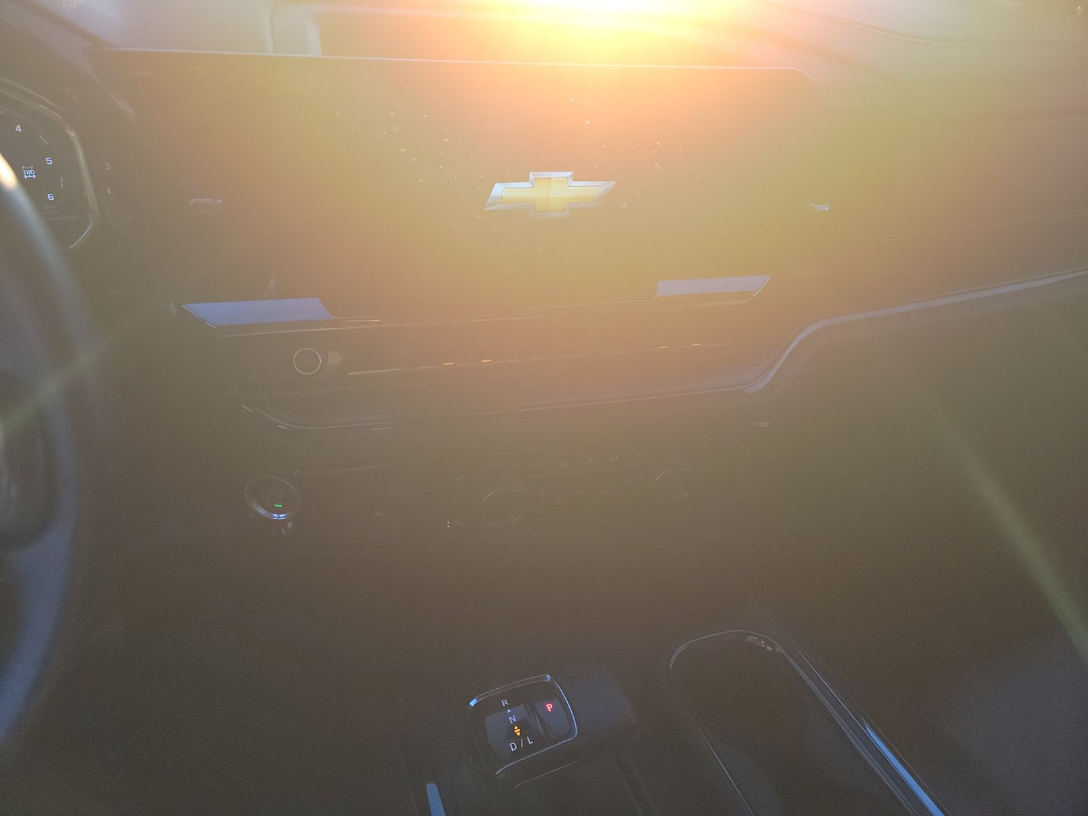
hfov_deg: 71.6
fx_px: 754
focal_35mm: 24
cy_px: 408
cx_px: 544
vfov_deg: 56.8
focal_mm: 6.7
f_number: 1.8
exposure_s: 1/119
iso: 81
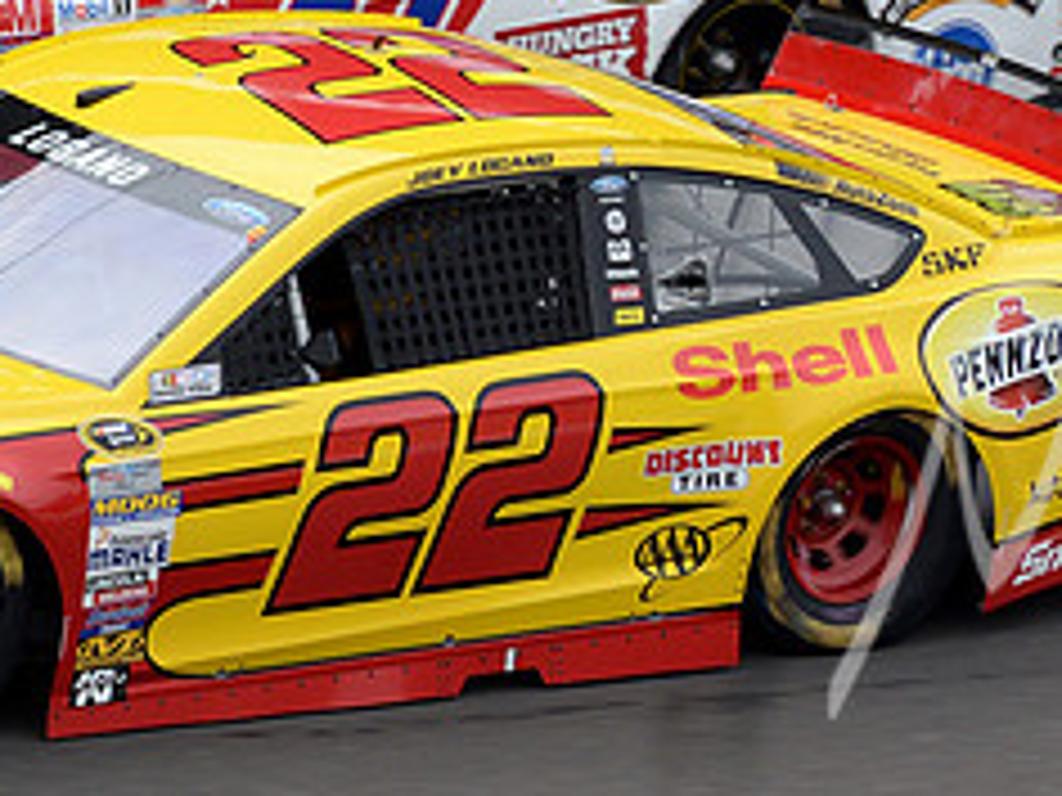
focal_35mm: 472
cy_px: 191
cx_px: 148
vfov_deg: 3.2
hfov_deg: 4.2
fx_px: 14481
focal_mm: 200
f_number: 9
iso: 500
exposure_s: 1/1000
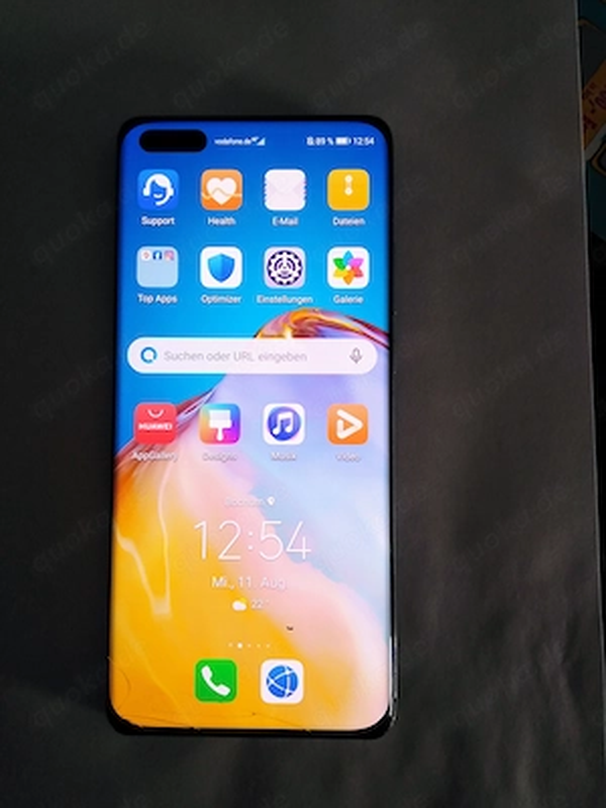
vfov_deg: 67.3
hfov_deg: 53.1
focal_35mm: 26
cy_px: 404
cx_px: 303
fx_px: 607
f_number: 1.8
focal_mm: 3.59
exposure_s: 1/120
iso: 184
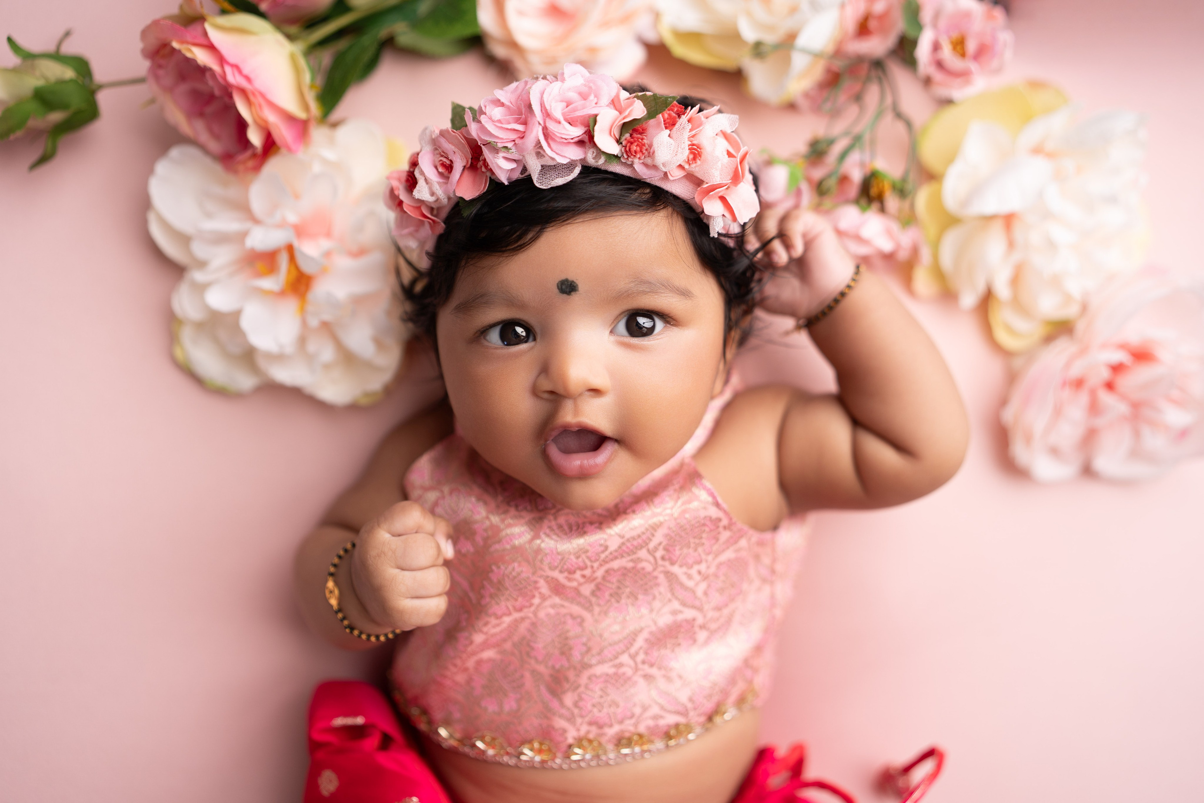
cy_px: 402
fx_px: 1171
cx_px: 602
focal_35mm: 35
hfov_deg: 54.4
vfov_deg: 37.9
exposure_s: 1/160
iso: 100
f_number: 2
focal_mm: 35
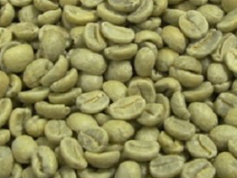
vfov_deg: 16.9
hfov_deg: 22.4
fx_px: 596
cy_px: 46
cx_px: 147
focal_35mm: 87
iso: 320
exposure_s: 1/50
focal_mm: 6.3
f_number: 3.3
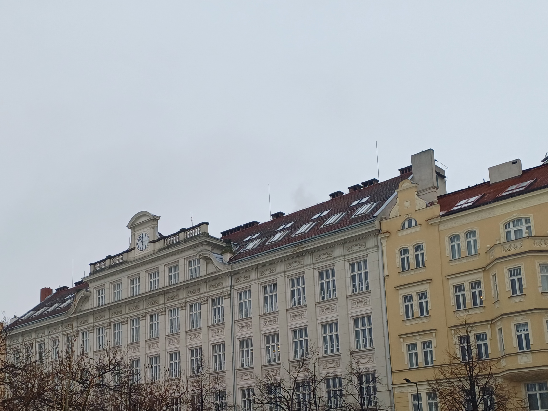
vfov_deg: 32.1
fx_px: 697
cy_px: 322
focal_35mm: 44
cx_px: 188
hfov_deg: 42.4
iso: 50
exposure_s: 1/365
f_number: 1.8
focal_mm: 4.65
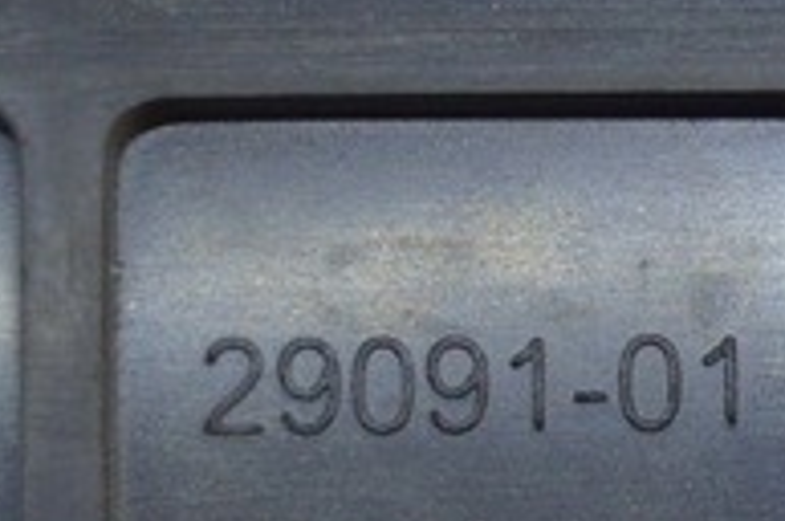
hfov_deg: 8.4
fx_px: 5369
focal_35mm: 247
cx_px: 553
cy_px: 267
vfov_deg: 5.6
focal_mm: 31
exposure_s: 1/60
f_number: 4.2
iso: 400
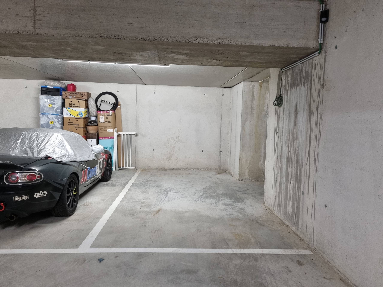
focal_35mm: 26
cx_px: 192
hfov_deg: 67.3
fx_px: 288
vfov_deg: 53.1
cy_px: 144
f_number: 1.8
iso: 320
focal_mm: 5.4
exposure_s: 1/50
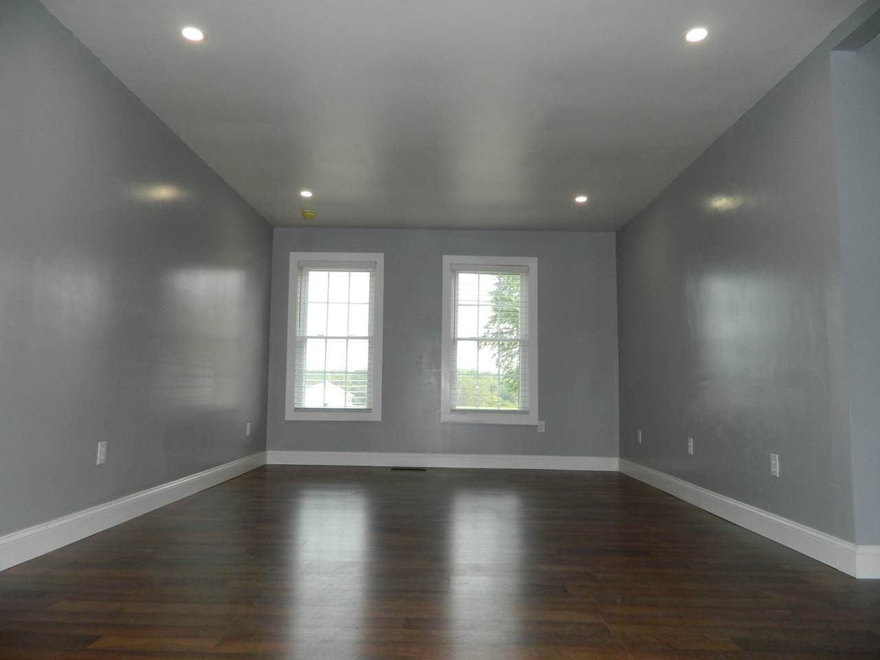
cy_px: 330
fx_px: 636
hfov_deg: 69.4
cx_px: 440
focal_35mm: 25
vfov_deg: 54.9
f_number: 3.1
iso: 110
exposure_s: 1/100
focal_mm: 4.5
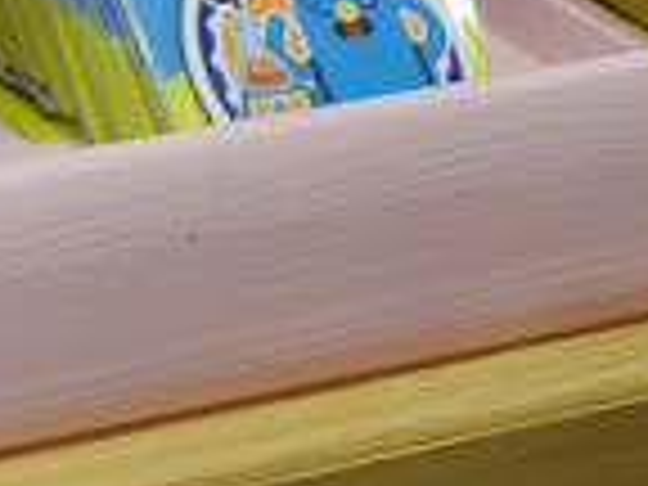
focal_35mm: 209
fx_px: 3912
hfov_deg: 9.0
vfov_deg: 6.7
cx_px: -572
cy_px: -688
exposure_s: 1/60
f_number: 1.7
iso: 400
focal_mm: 15
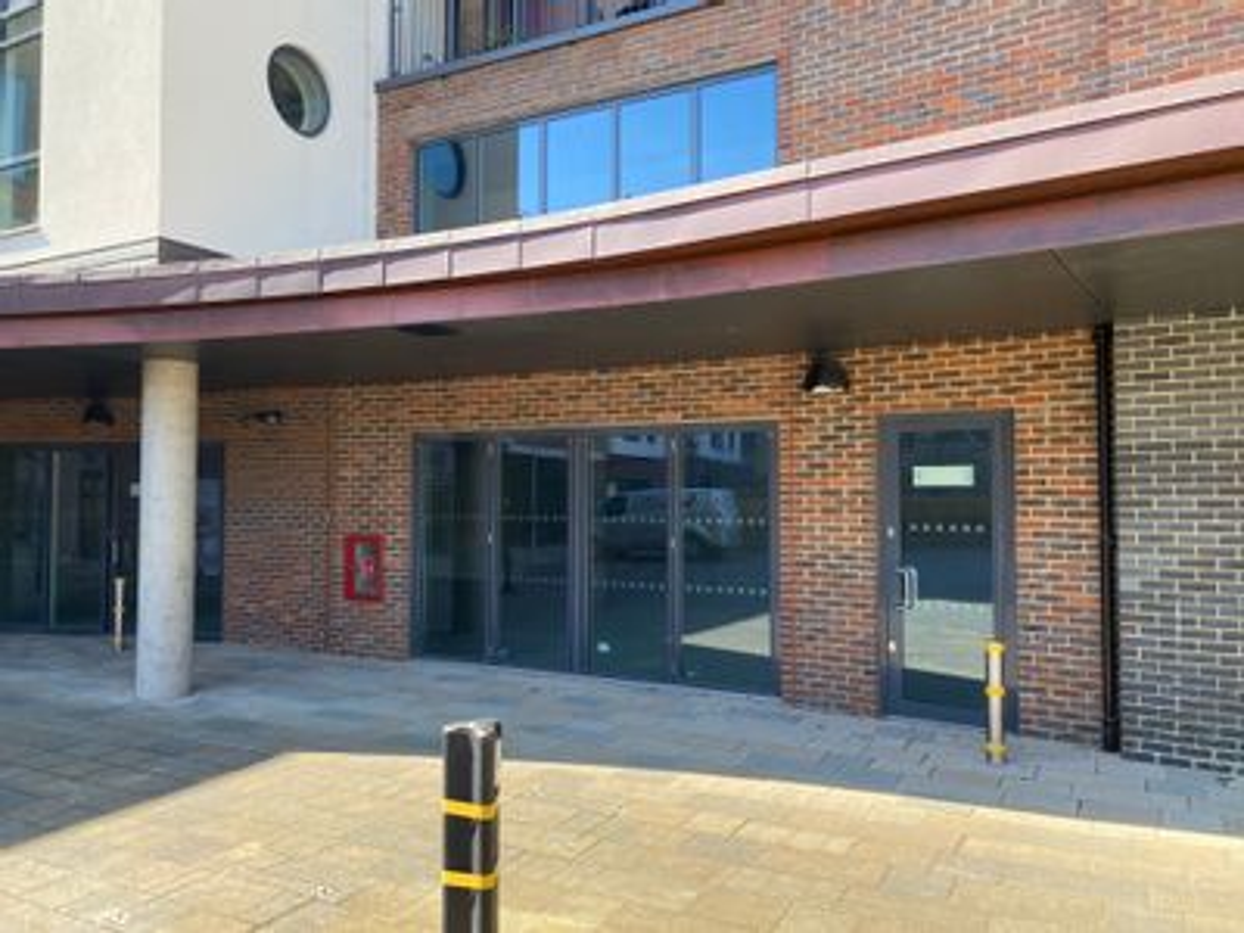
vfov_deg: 53.1
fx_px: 934
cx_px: 622
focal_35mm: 26
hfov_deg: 67.3
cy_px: 466
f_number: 1.8
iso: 32
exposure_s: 1/502
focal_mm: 4.25
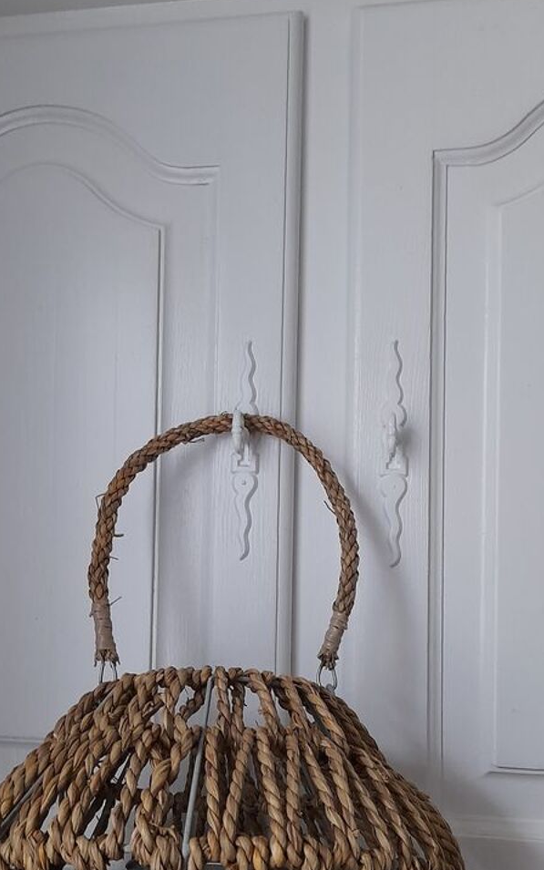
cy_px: 551
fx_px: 878
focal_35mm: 37
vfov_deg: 52.1
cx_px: 247
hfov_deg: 34.4
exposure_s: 1/50
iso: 320
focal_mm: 4.6
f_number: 2
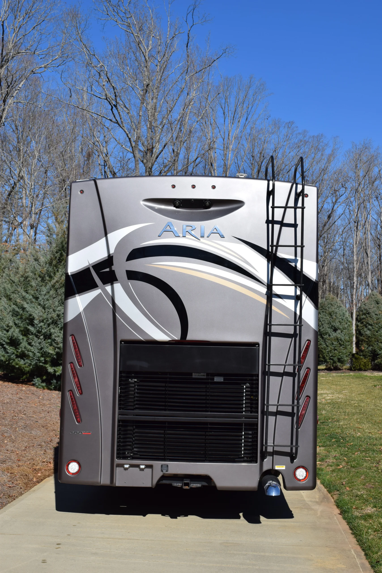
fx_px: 716
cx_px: 191
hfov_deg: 29.9
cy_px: 286
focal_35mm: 45
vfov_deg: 43.6
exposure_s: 1/500
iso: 200
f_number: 11
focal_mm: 30
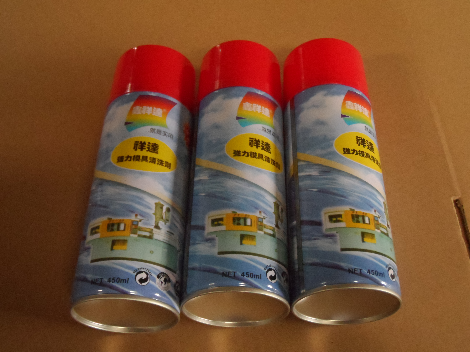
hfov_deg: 45.8
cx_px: 235
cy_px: 176
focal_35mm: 41
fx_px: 557
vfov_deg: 35.1
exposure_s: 1/30
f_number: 3.7
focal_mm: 6.8
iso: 800
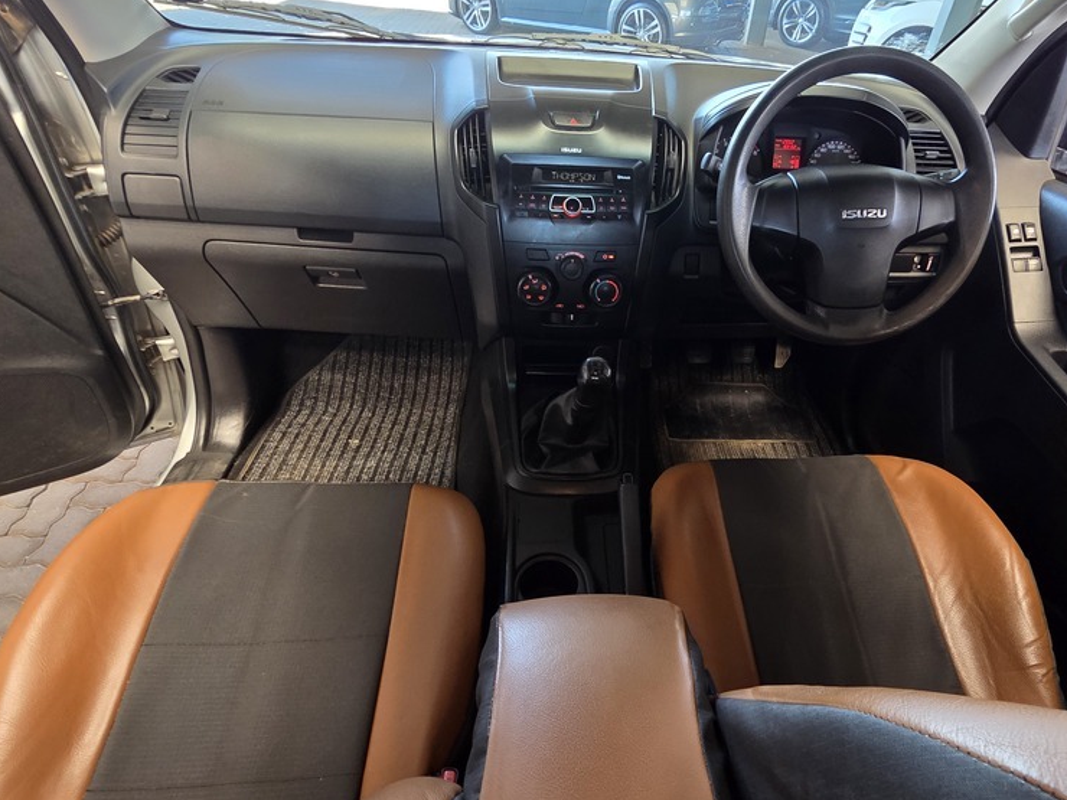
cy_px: 399
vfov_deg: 71.6
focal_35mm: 18
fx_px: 555
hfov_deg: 87.1
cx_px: 617
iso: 250
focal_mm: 2.2
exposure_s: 1/50
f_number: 2.2
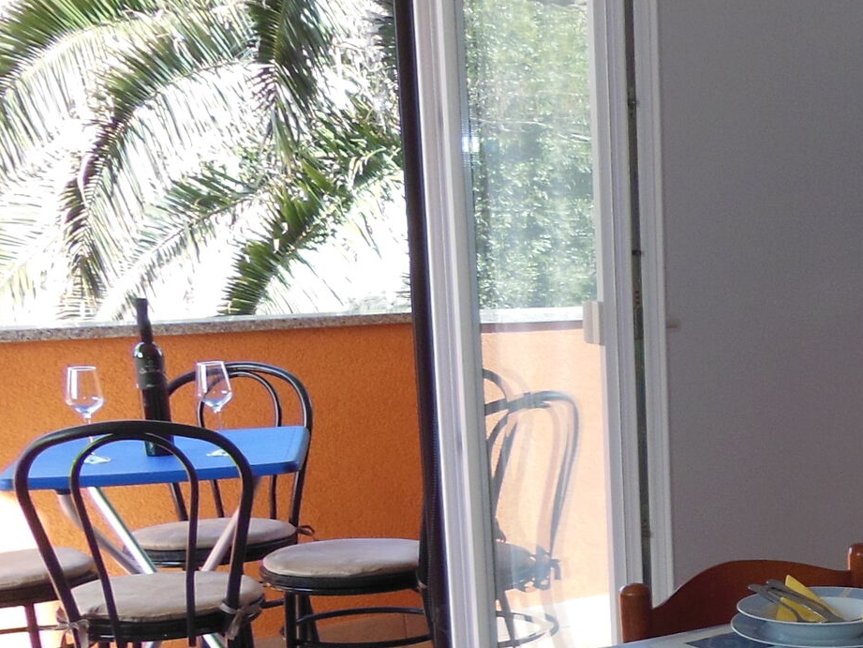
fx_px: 1895
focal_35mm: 76
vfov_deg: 18.9
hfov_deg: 23.1
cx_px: 1083
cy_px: 638
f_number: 3.5
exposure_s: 1/100
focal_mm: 4.5
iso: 125
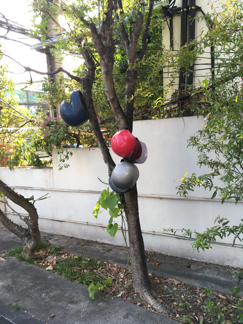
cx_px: 122
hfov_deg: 48.2
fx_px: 271
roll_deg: +1.7
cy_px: 162
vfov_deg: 61.7
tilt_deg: -5.6
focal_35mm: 29
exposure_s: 1/100
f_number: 2.2
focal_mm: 4.15
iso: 32
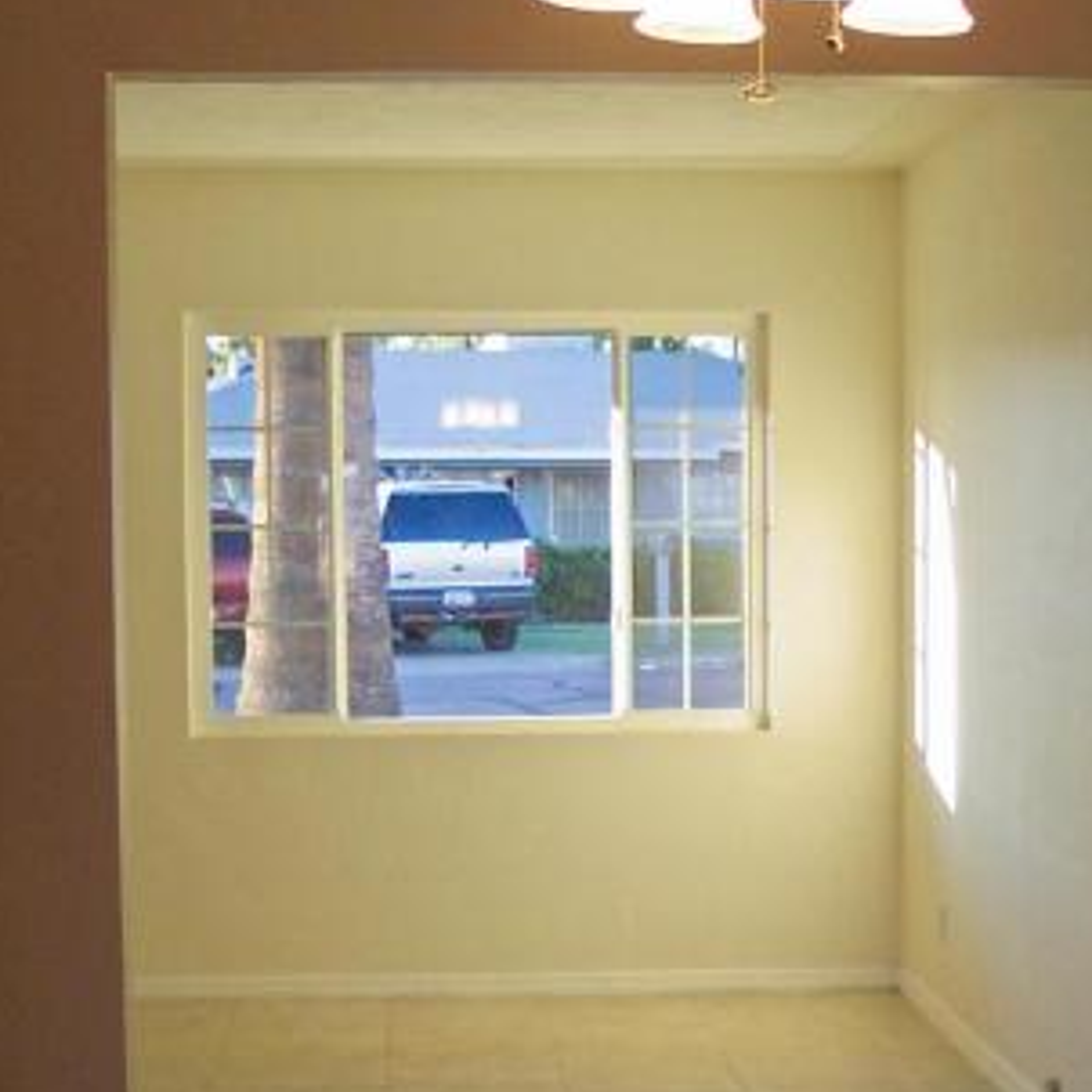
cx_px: 725
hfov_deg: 21.1
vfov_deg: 21.0
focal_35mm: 82
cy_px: 823
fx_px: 2927
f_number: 2.8
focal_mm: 8
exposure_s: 1/90
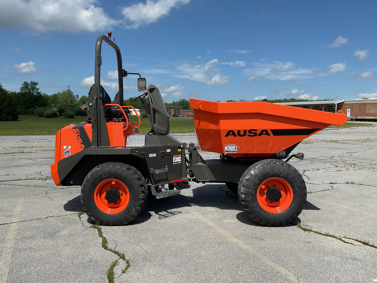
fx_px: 316
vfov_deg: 48.2
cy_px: 142
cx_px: 188
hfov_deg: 61.7
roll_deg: -0.6
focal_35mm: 29
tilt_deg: -5.3
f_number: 1.8
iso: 16
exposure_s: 1/2538
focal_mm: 3
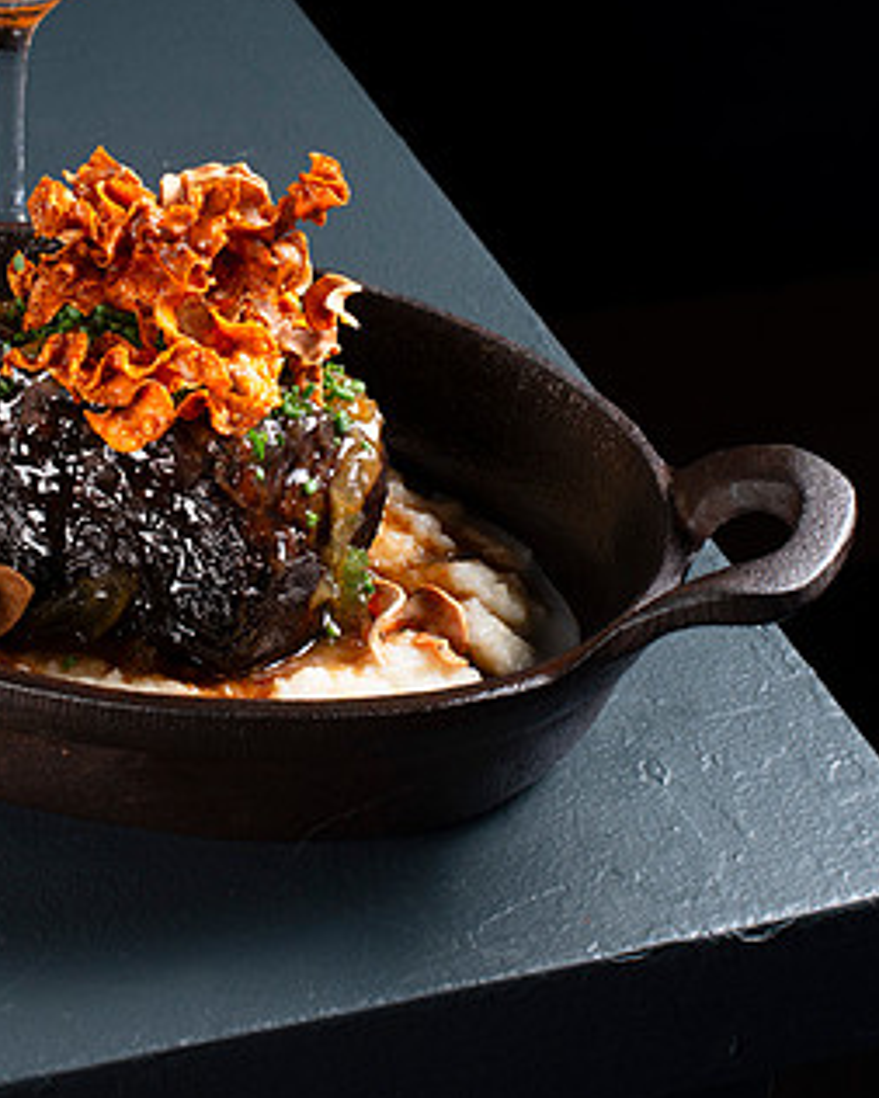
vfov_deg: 18.2
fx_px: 3413
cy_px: 375
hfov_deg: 14.6
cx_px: 235
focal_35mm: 105
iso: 200
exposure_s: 1/200
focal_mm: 50
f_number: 10
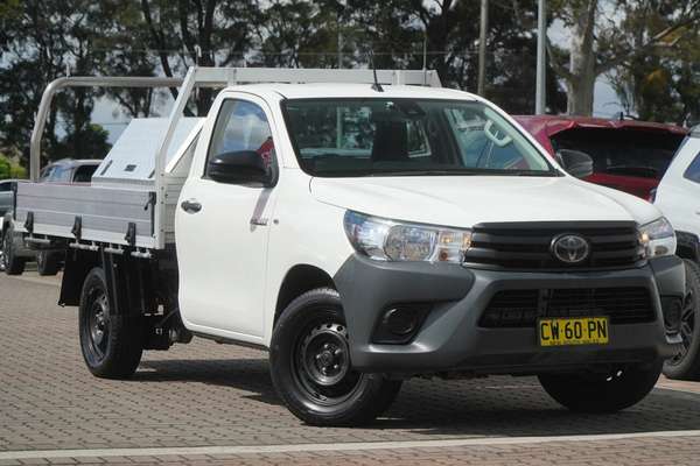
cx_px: 350
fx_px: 2158
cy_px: 233
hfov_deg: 18.4
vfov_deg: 12.3
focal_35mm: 111
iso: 800
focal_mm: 74
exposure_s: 1/2500
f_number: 7.1
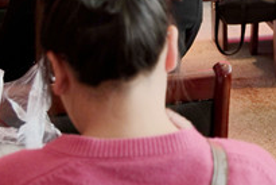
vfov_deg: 8.3
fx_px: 1227
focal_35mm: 160
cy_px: -136
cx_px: 370
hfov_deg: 12.4
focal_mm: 41
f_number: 4
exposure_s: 1/60
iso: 250
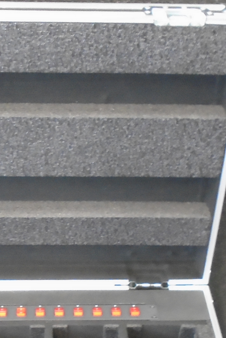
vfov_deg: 27.3
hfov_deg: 19.1
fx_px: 669
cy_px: 311
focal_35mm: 71
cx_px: 65
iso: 640
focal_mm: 4.6
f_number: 3.2
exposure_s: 1/4
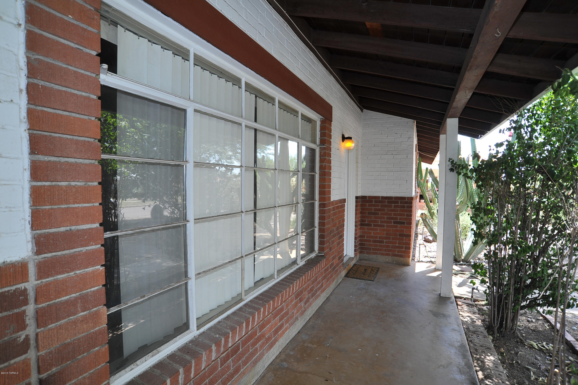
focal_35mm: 18
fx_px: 289
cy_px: 192
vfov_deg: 67.3
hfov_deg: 90.0
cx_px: 289
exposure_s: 1/60
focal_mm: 18
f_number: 9
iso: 320
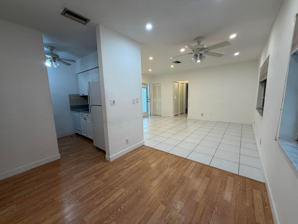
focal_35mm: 14
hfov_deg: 102.1
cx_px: 149
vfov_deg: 85.7
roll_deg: +1.8
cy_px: 112
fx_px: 121
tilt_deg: -8.3
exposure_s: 1/120
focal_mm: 2.22
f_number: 2.2
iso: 125
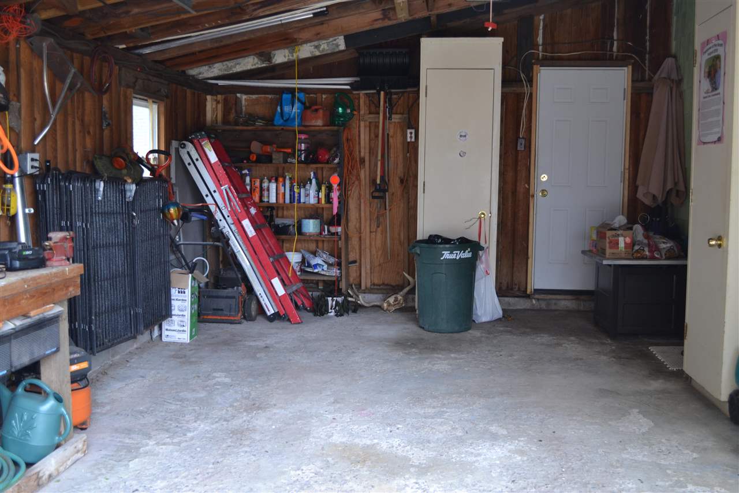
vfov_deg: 36.9
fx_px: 739
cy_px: 246
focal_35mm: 36
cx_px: 370
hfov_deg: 53.1
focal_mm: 24
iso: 400
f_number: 4
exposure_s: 1/50
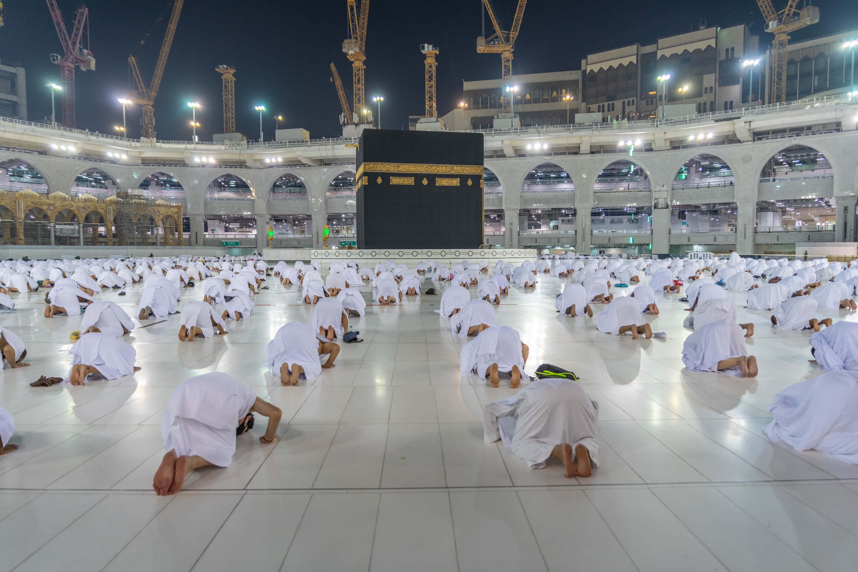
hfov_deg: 73.7
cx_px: 429
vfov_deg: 53.1
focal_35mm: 24
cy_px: 286
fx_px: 572
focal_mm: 24
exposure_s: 1/160
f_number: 2.8
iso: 500
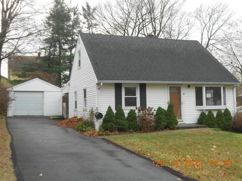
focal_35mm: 43
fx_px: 301
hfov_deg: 43.9
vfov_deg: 33.6
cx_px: 121
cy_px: 90
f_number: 4.2
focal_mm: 7.7
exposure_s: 1/80
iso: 80
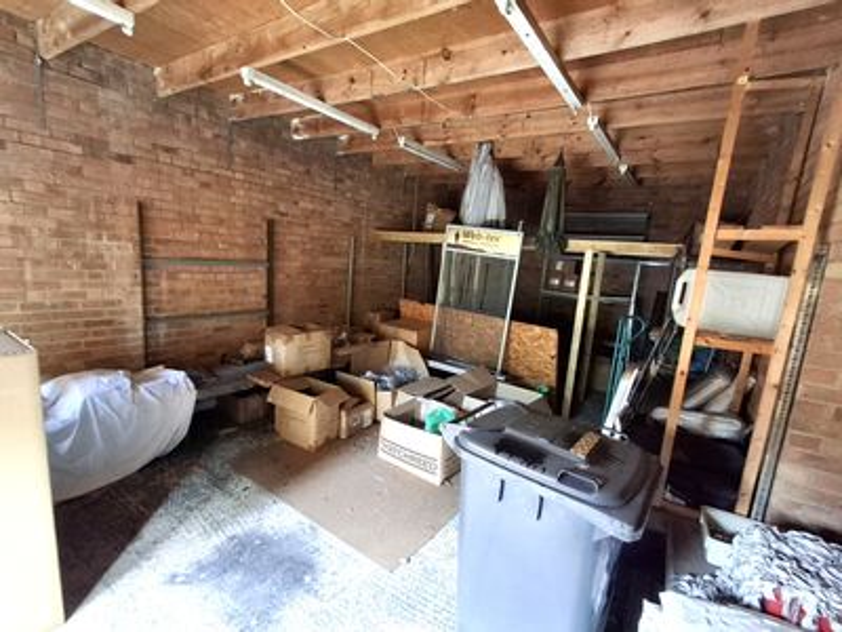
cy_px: 316
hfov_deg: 94.5
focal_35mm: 16
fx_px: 389
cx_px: 421
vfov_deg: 78.1
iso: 250
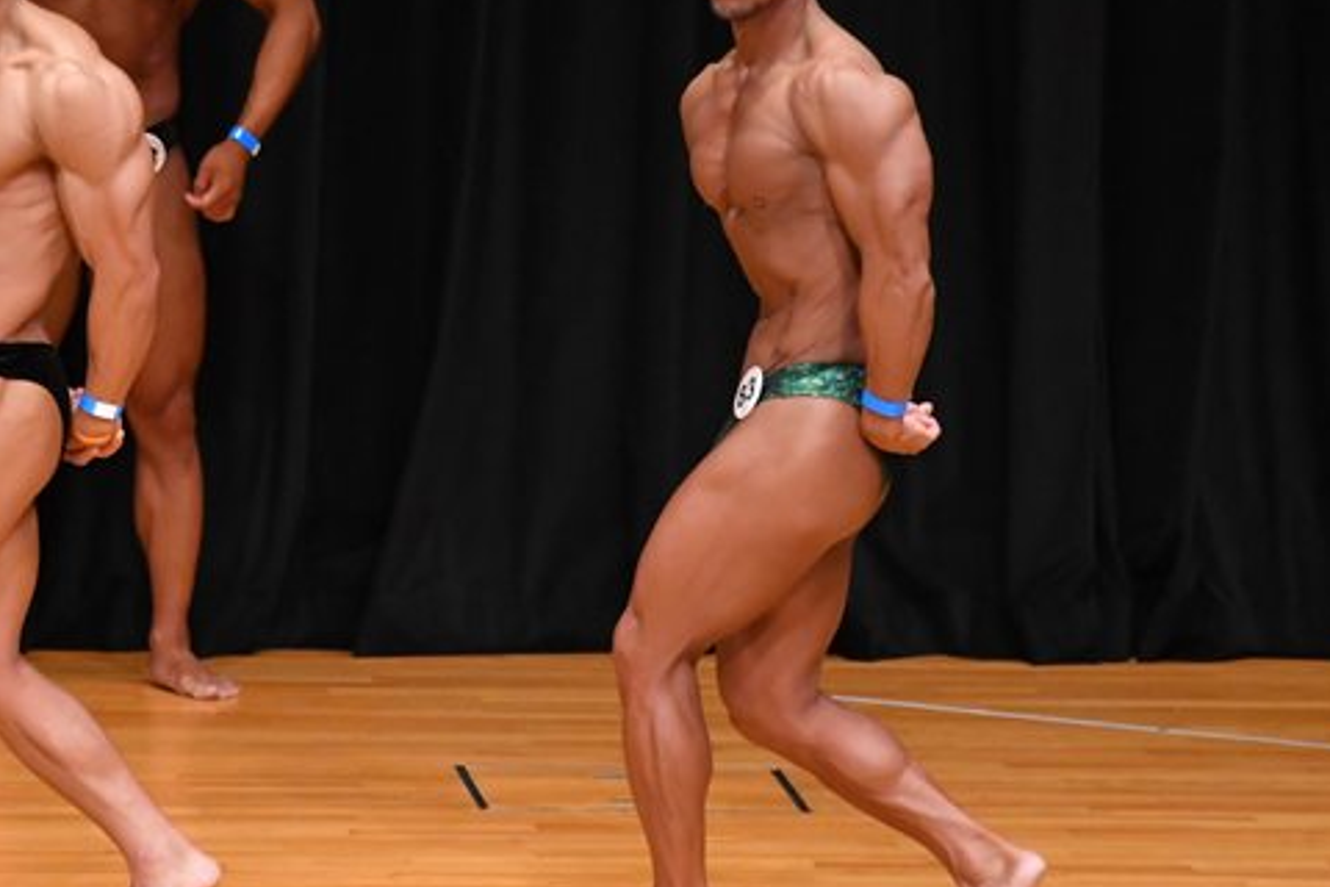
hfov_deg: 4.5
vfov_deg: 3.0
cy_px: 413
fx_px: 16993
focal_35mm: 460
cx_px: 314
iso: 4000
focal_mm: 190
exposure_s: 1/400
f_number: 5.6
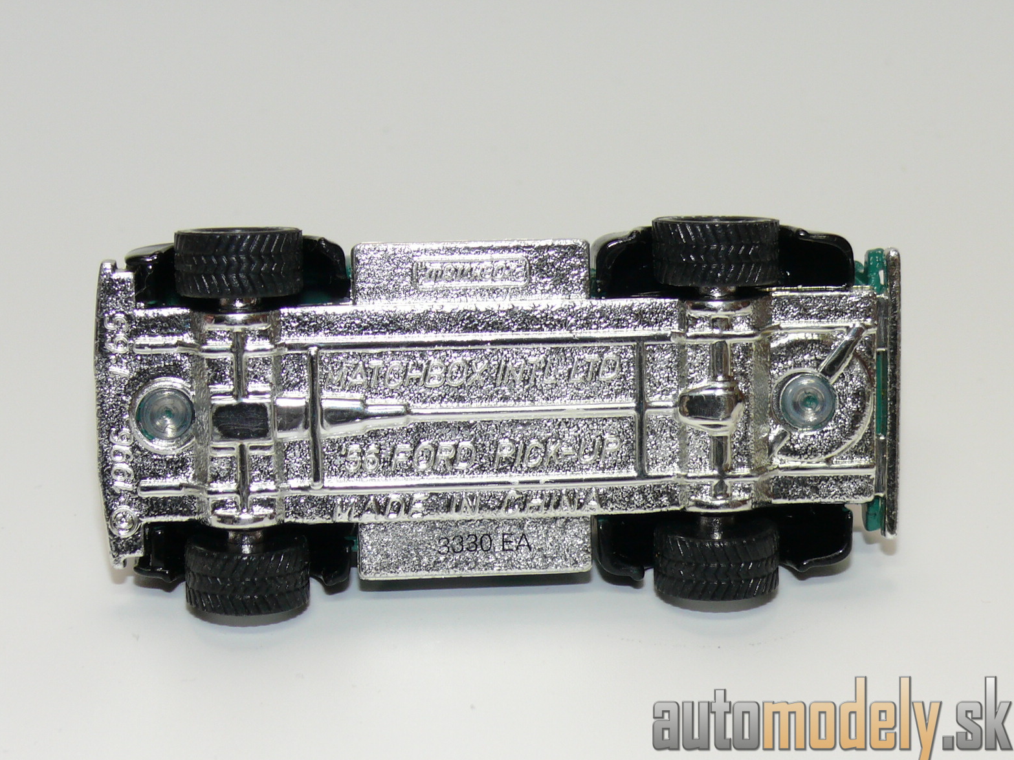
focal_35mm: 97
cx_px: 503
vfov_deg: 15.2
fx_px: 2841
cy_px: 387
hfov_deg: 20.2
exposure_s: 1/30
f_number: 4
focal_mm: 13
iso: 100
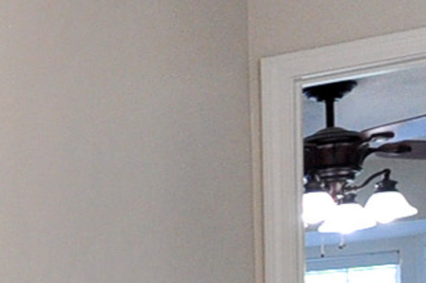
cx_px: -552
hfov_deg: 14.7
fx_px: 1147
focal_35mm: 97
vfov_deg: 13.4
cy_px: 394
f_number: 5
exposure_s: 1/80
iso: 640
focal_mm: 10
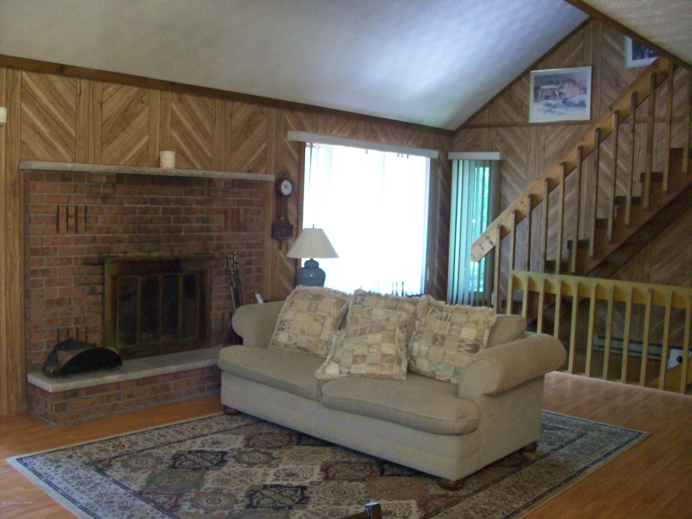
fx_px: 720
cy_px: 260
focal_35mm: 36
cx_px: 346
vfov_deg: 39.7
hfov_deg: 51.4
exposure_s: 1/8
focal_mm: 6
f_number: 2.7
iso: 200
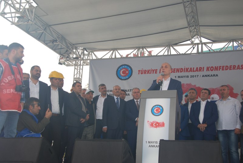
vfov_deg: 28.2
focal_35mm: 48
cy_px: 82
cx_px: 122
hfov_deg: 41.1
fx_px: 324
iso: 100
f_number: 6.3
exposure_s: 1/200
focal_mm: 32
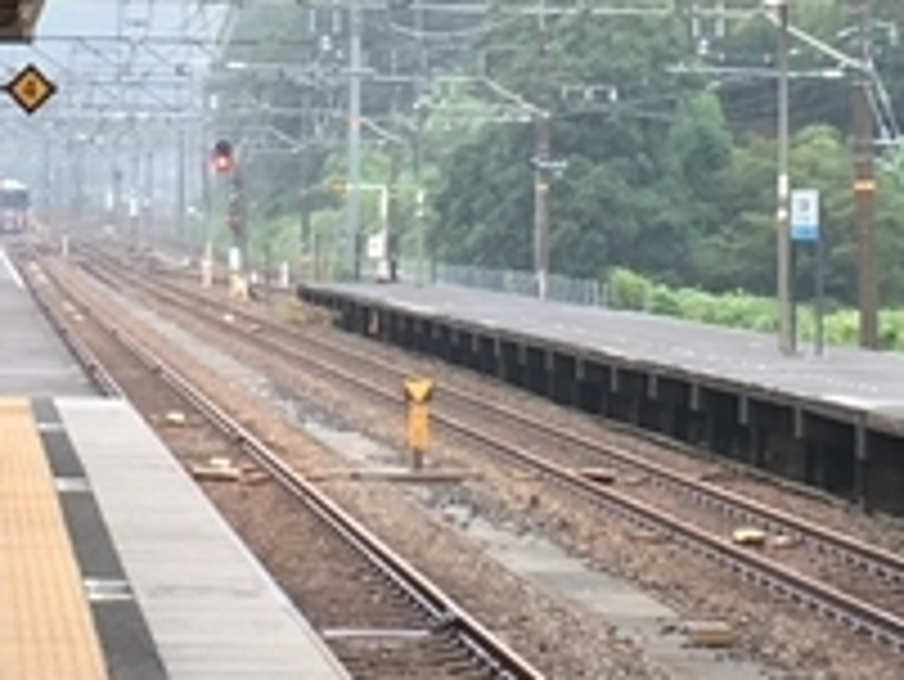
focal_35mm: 173
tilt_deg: +7.0
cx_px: 396
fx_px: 4521
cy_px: -351
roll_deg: -1.3
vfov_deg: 8.4
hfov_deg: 11.4
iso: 25
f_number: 2.2
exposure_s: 1/120
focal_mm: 4.15
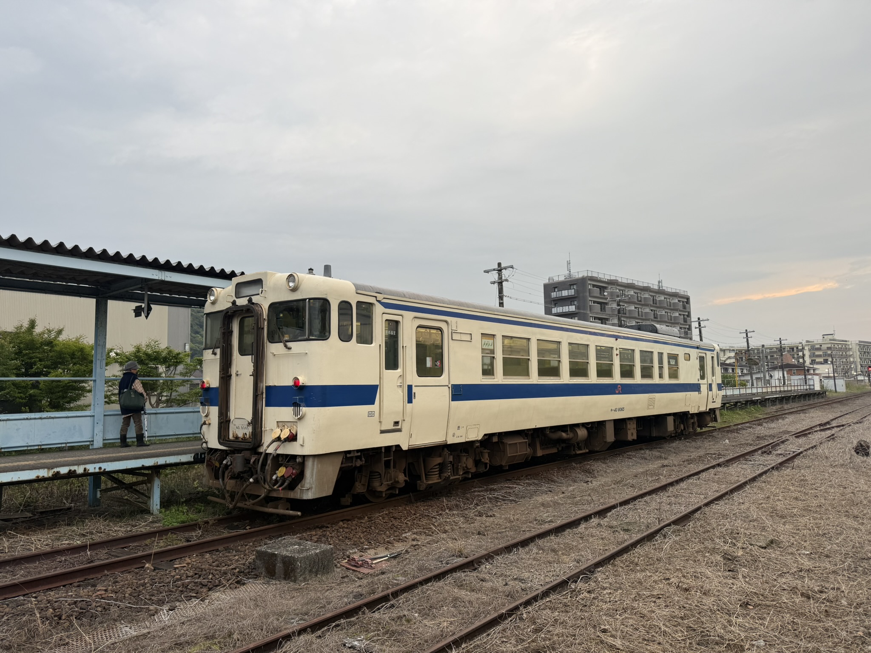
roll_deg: +1.2
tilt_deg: +6.0
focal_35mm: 24
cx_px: 436
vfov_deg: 56.8
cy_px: 326
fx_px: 604
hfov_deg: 71.6
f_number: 1.78
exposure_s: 1/161
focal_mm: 6.76
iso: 64
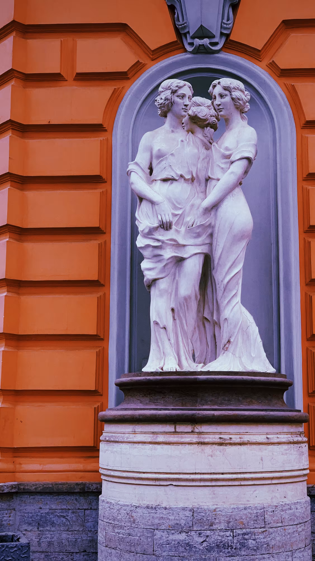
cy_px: 282
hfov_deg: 21.0
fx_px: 846
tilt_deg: +10.6
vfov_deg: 36.6
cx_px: 193
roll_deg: +0.0
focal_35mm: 57
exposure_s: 1/510
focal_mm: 6
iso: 16
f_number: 2.4
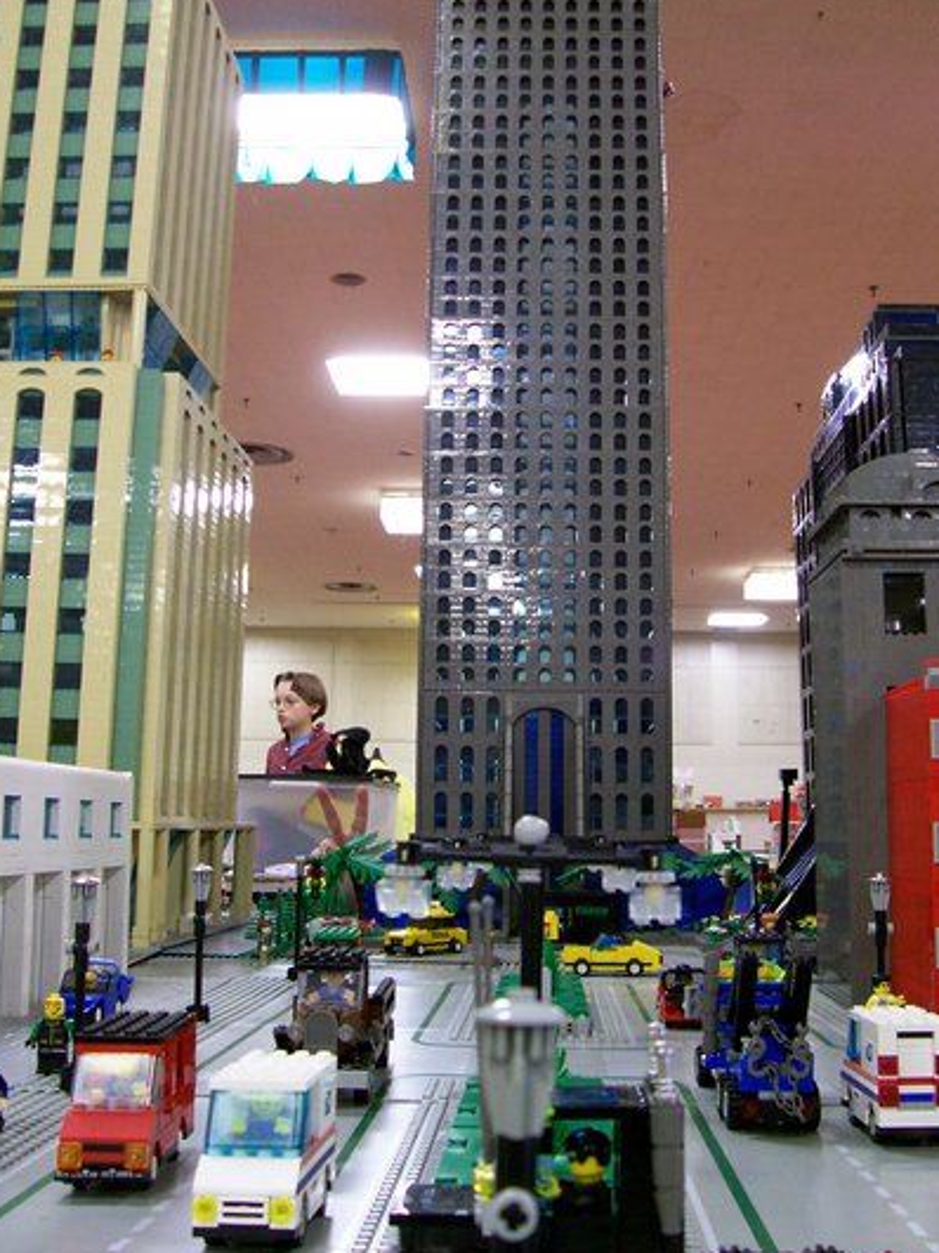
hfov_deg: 35.1
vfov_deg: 45.6
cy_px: 512
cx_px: 514
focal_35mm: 41
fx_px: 1483
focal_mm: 5.6
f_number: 2.7
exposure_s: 1/8.8
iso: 160
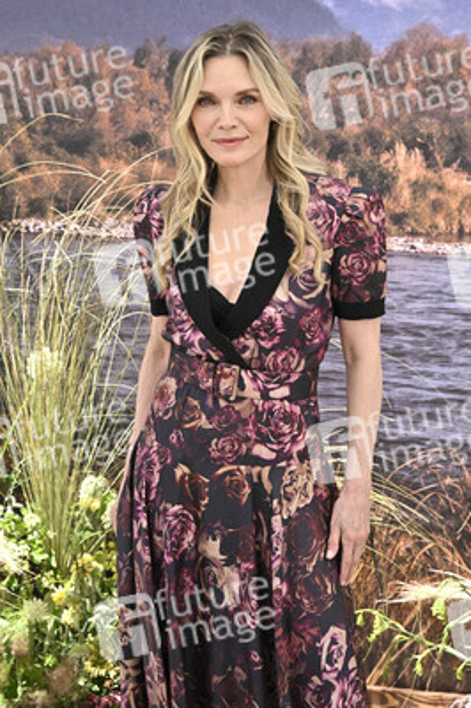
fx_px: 1258
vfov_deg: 31.4
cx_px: 236
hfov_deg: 21.2
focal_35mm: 64
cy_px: 354
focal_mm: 64
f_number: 7.1
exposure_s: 1/320
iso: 250
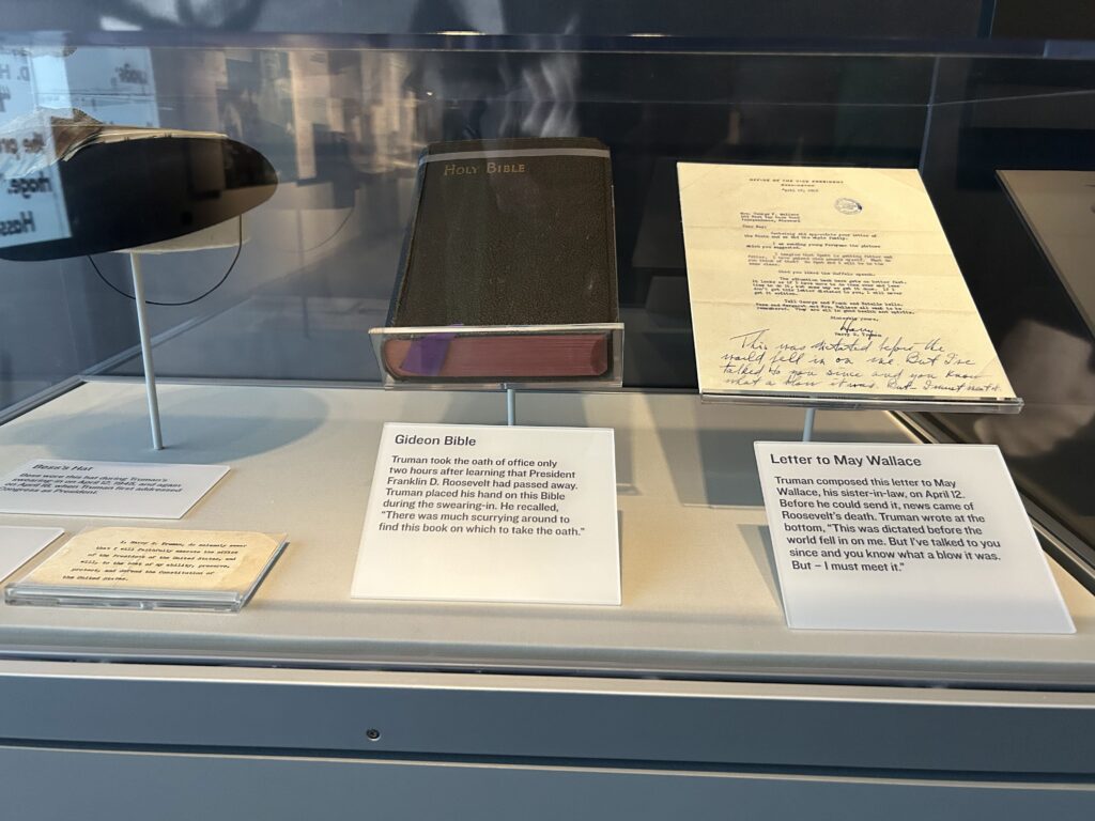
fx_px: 822
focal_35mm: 26
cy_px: 410
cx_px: 548
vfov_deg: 53.1
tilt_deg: -17.9
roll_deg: -0.7
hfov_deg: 67.3
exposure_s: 1/60
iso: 400
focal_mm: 5.7
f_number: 1.5
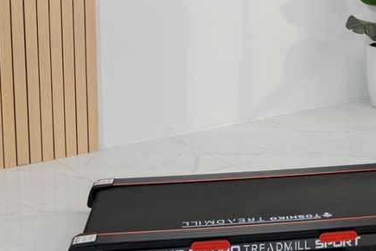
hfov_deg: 27.1
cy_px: 52
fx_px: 762
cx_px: 308
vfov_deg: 18.5
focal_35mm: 73
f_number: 3.5
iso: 250
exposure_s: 1/250
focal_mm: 31
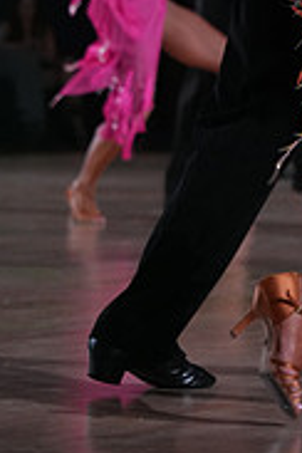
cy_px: -161
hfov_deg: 4.2
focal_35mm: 327
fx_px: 4114
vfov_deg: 6.2
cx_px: 472
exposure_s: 1/400
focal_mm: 103
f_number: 5
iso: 2500
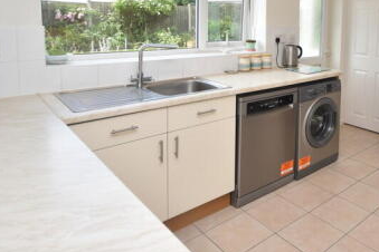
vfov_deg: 42.6
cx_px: 302
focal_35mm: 29
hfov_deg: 58.8
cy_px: 45
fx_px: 305
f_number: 5
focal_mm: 10
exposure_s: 1/200
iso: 200
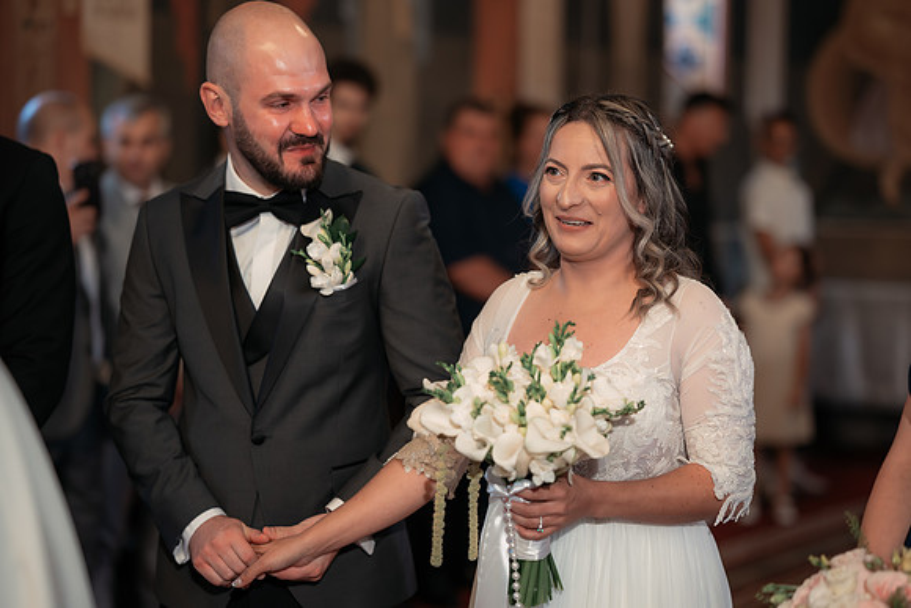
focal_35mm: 87
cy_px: 296
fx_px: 2212
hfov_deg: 23.3
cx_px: 469
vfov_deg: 15.7
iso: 1600
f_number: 2
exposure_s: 1/200
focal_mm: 85
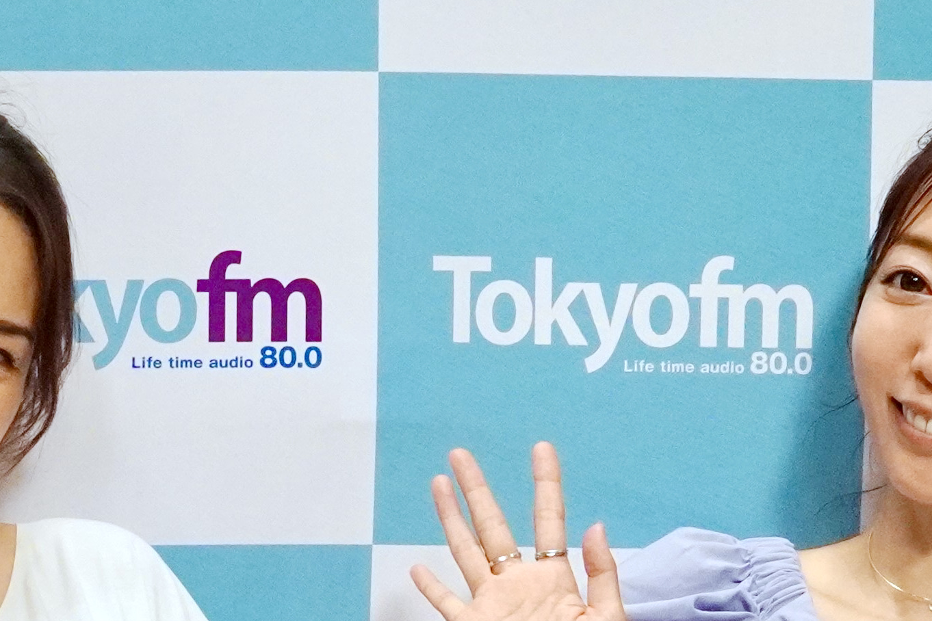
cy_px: 990
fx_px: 3332
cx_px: -111
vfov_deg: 10.2
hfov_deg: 15.5
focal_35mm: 129
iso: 2500
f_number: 6.3
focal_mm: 25
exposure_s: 1/100
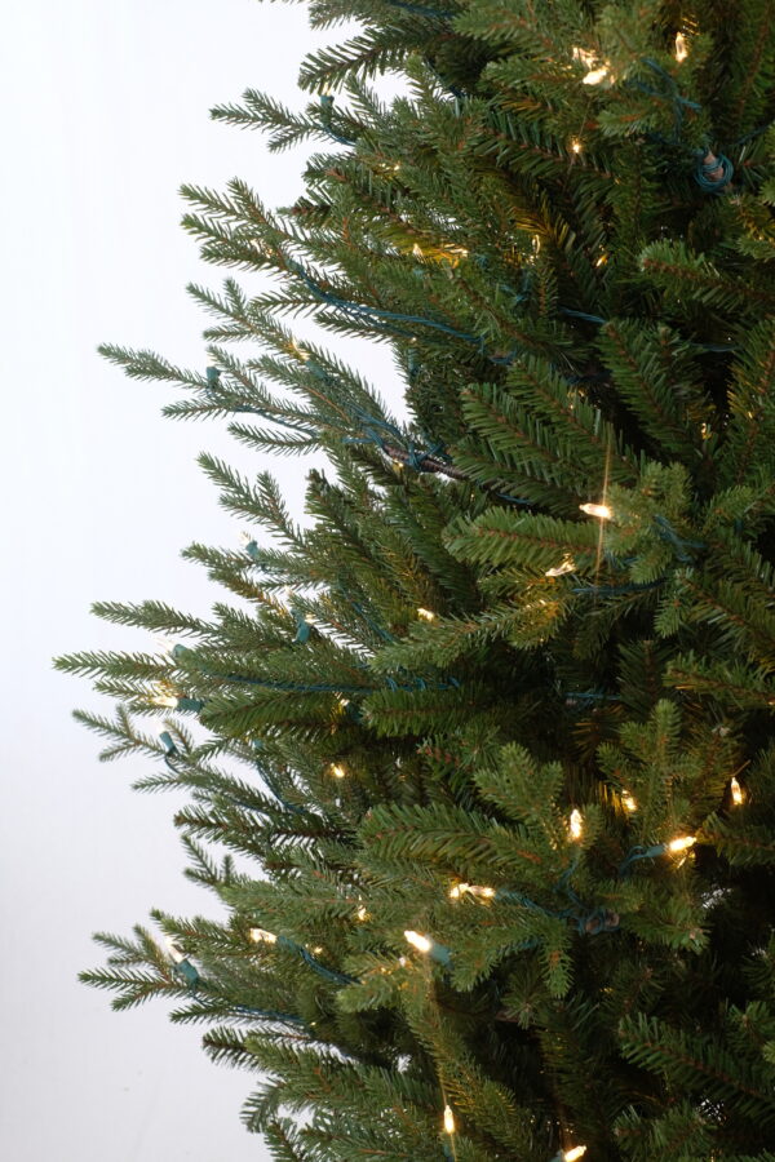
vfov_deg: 37.5
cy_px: 581
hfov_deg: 25.5
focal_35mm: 53
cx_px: 388
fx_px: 1711
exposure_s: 1/28
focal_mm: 35
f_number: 6.4
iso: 800
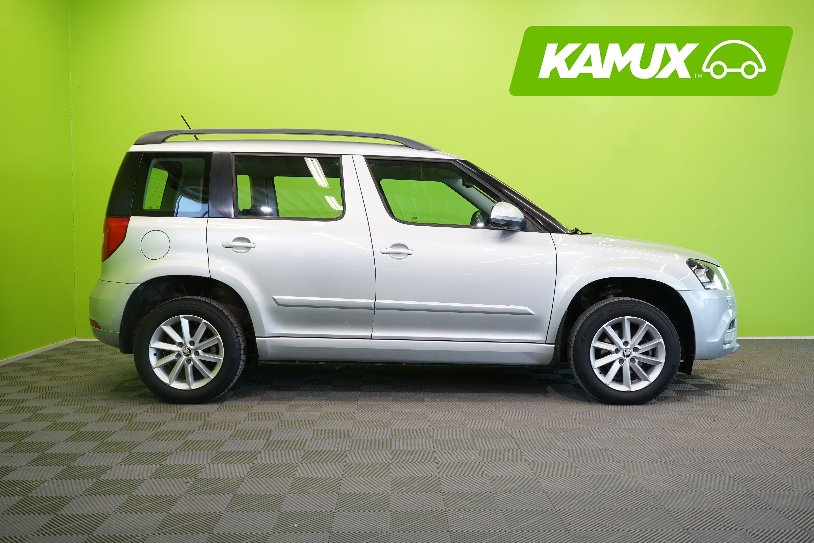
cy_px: 272
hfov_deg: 55.8
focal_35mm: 34
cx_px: 407
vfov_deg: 38.9
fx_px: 769
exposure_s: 1/30
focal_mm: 34
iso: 500
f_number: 6.3
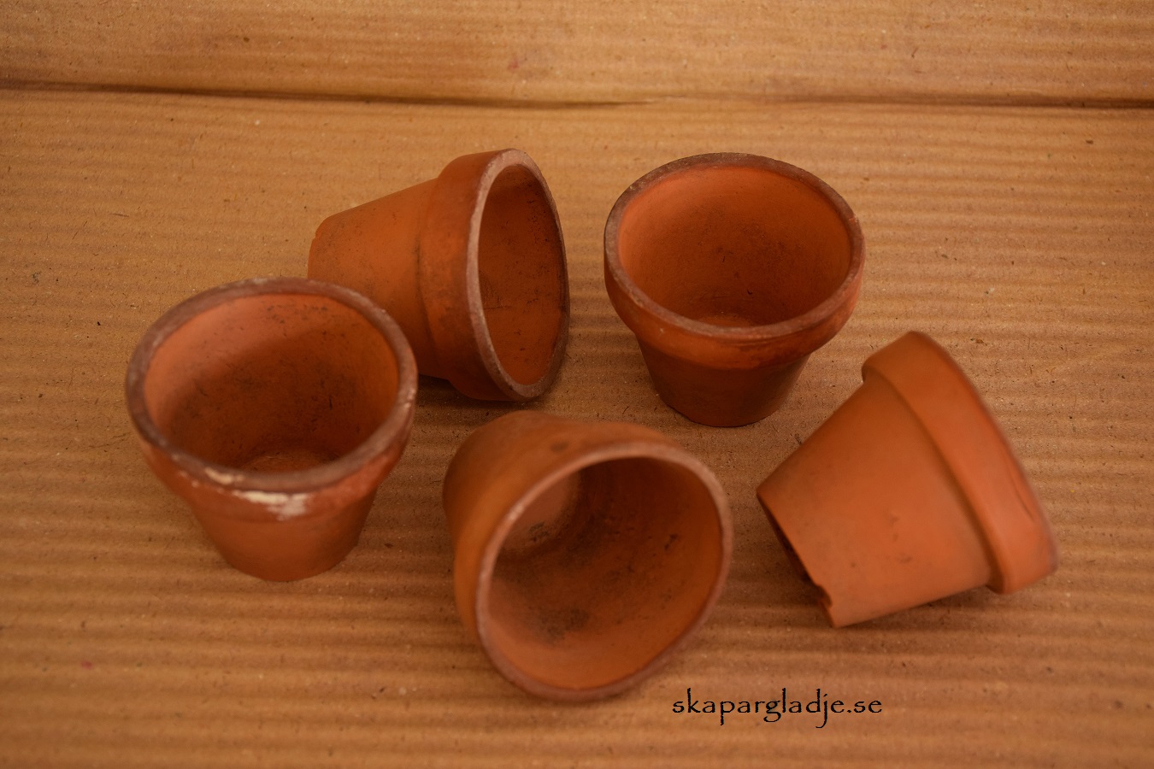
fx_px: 2019
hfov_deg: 31.9
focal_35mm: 63
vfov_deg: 21.6
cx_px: 577
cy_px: 384
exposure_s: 1/5
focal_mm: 42
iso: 320
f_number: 5.6
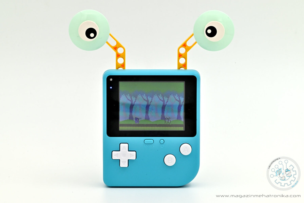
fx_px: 887
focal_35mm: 105
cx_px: 152
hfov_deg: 19.4
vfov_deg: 13.1
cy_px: 102
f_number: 22
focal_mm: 105
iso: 800
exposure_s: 1/60
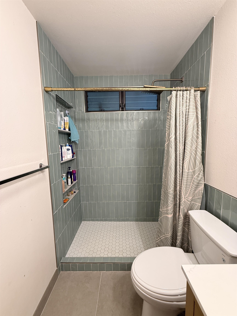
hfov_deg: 85.7
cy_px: 158
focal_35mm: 14
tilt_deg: -5.1
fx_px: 128
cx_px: 118
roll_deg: +0.8
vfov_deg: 102.1
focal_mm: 2.22
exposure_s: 1/120
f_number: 2.2
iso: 200
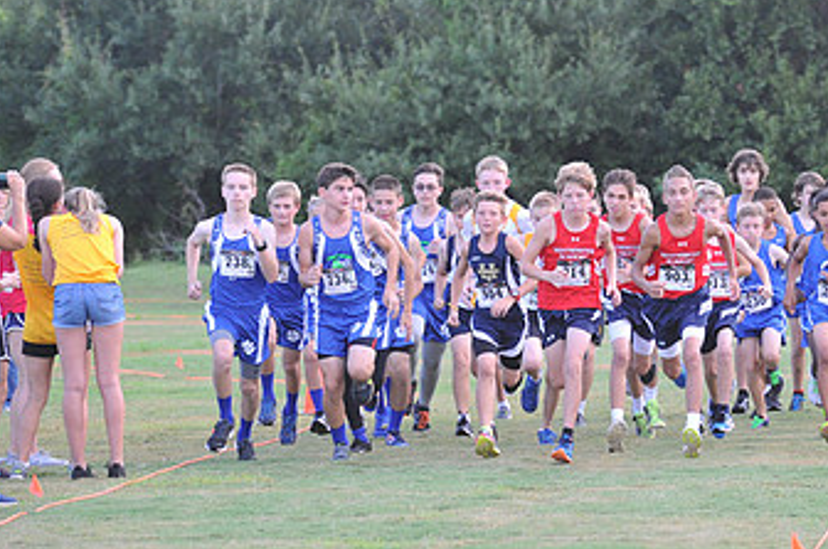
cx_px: 601
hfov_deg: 6.6
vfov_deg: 4.4
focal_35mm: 311
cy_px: 244
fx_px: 7143
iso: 1600
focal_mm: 180
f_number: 5.6
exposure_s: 1/400
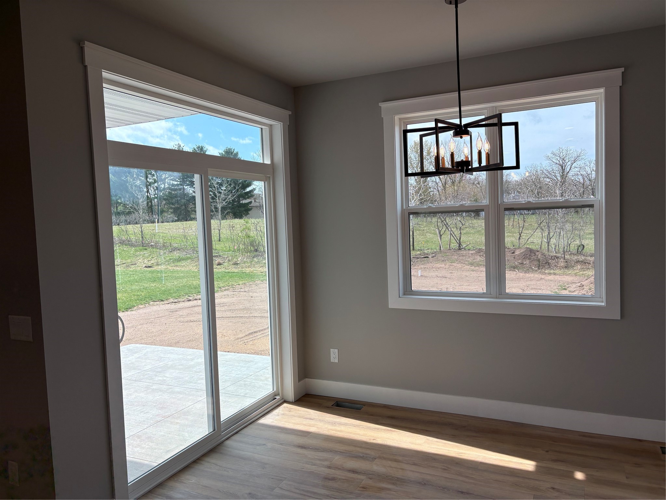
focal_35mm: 26
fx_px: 500
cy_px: 250
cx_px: 333
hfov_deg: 67.3
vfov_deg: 53.1
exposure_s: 1/1484
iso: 64
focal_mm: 5.96
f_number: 1.6
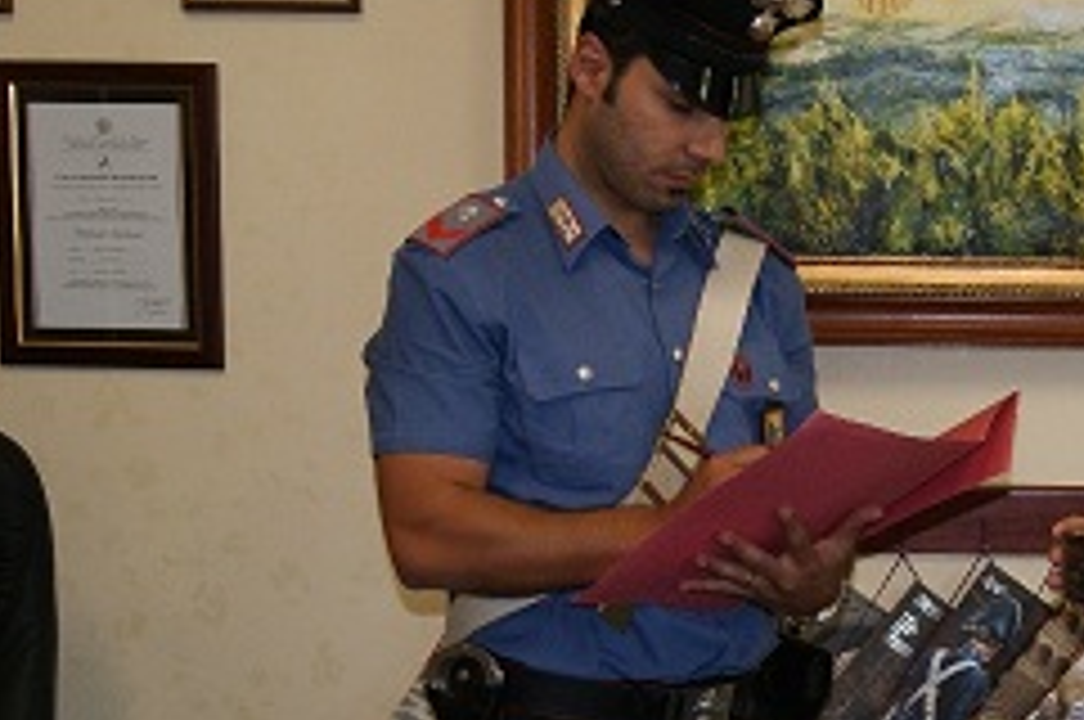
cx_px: 958
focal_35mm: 83
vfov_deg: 16.3
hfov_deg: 23.9
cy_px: 554
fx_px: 2496
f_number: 5.6
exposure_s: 1/60
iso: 400
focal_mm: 26
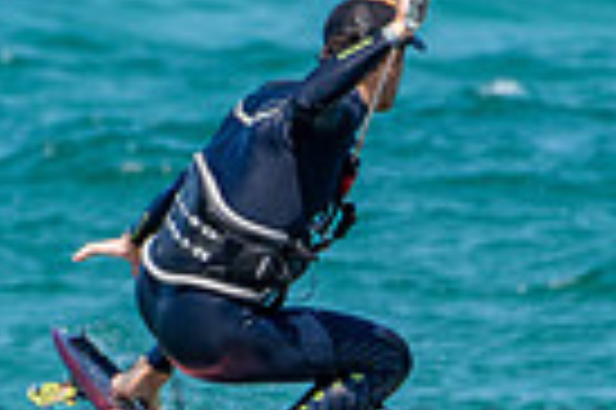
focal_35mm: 2123
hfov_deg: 1.0
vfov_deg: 0.6
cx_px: 310
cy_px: 390
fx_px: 36283
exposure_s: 1/2500
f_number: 5.6
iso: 360
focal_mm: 500
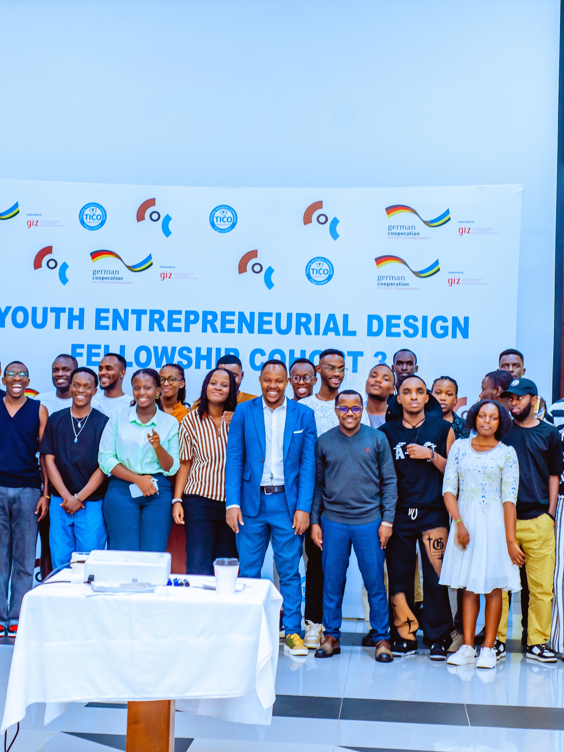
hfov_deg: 20.1
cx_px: 199
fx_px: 1586
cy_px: 374
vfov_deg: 26.7
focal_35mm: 73
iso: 1250
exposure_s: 1/40
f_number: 3.5
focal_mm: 50
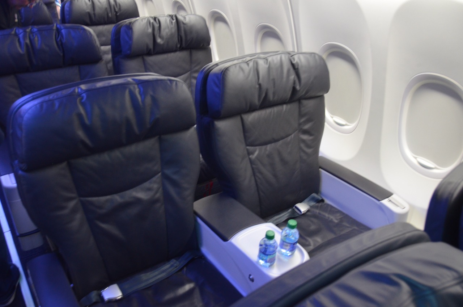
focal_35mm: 30
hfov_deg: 62.0
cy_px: 154
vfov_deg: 43.4
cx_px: 232
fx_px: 385
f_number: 3.5
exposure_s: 1/13
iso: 1600
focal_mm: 20
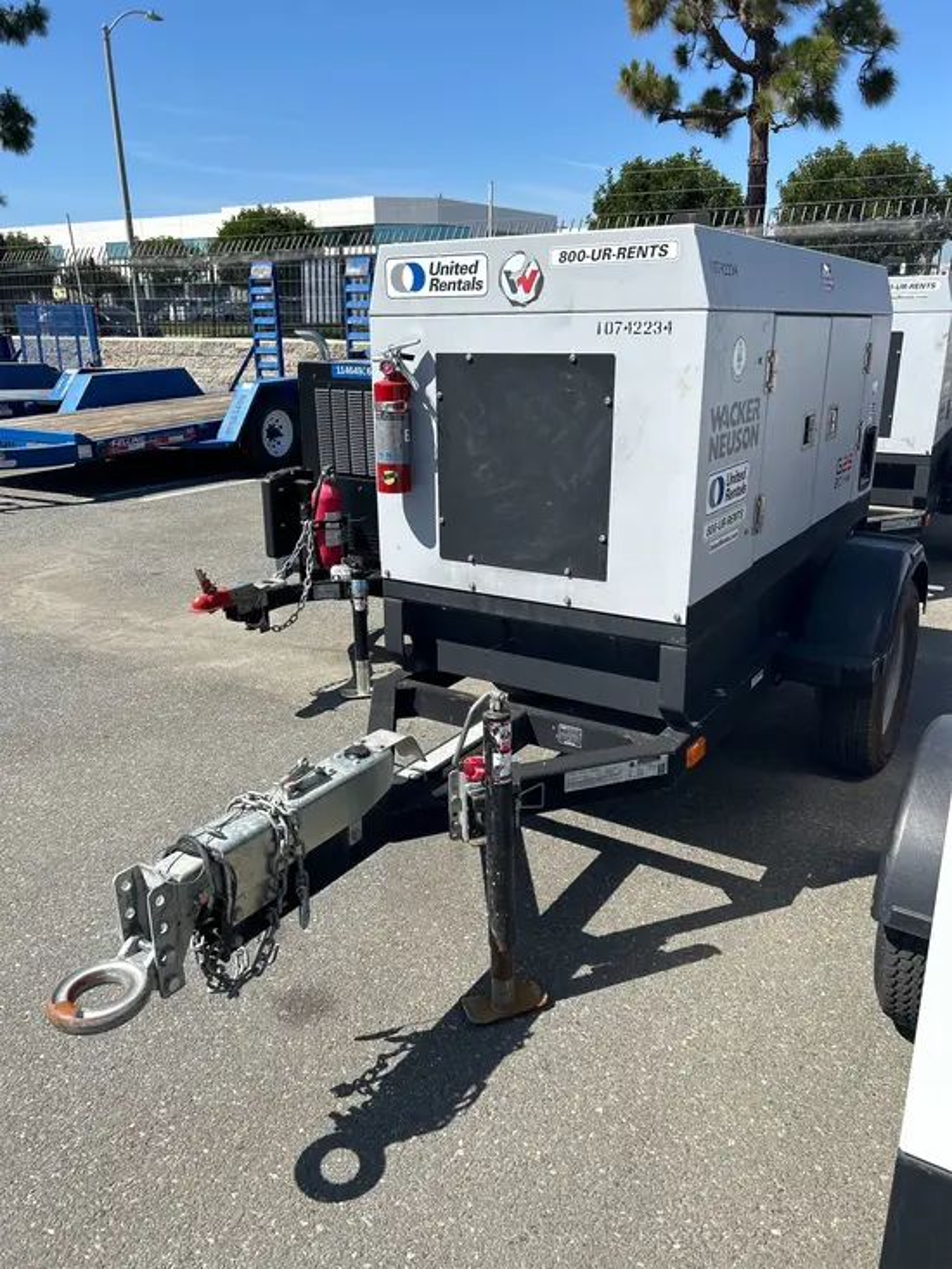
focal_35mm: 26
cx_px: 476
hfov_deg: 53.1
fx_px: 953
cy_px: 634
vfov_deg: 67.3
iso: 50
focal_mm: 5.7
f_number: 1.5
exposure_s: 1/3968
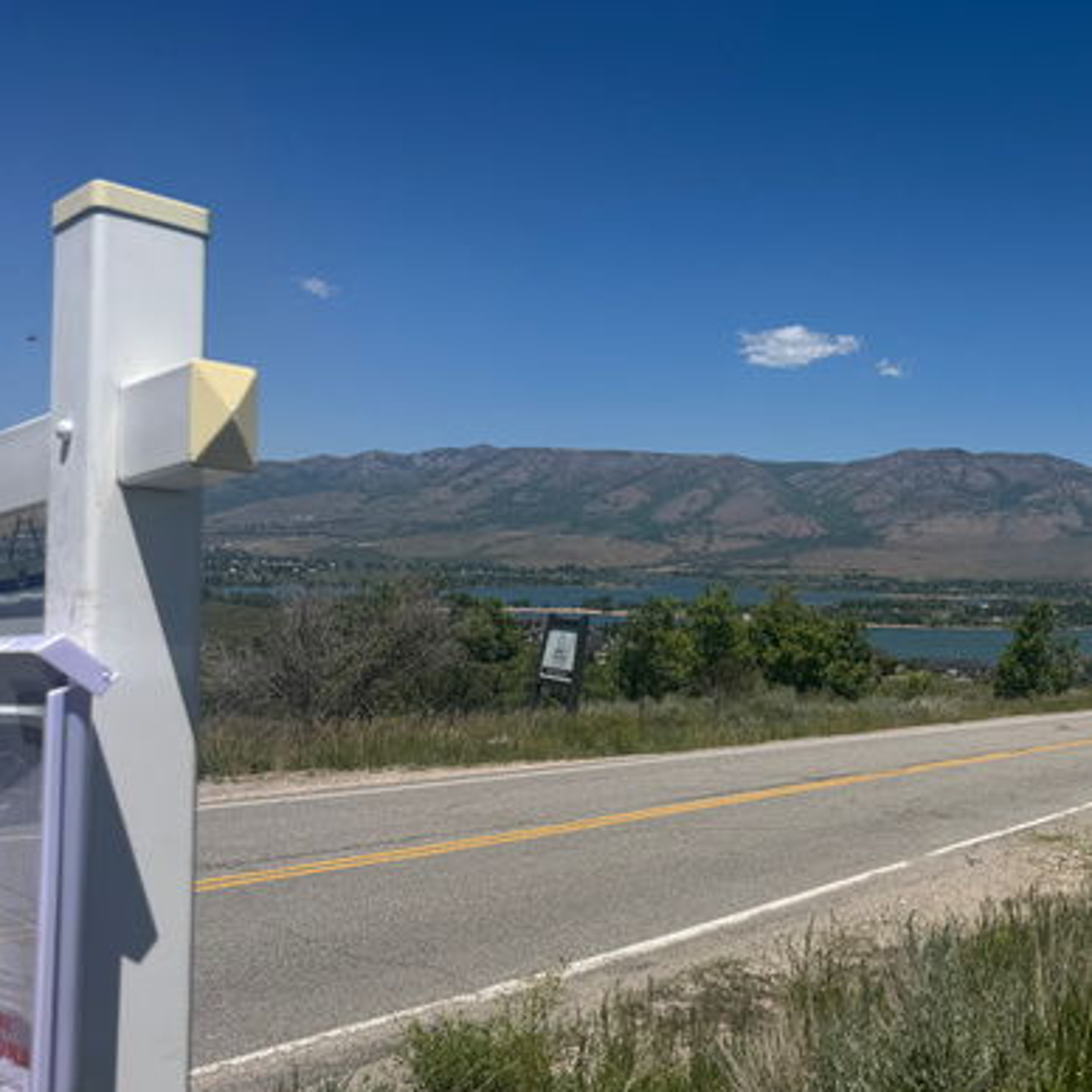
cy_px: 583
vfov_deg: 47.2
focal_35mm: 35
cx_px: 898
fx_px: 1249
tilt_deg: -1.0
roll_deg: -1.4
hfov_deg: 44.5
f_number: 1.78
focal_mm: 6.76
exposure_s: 1/7092
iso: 80
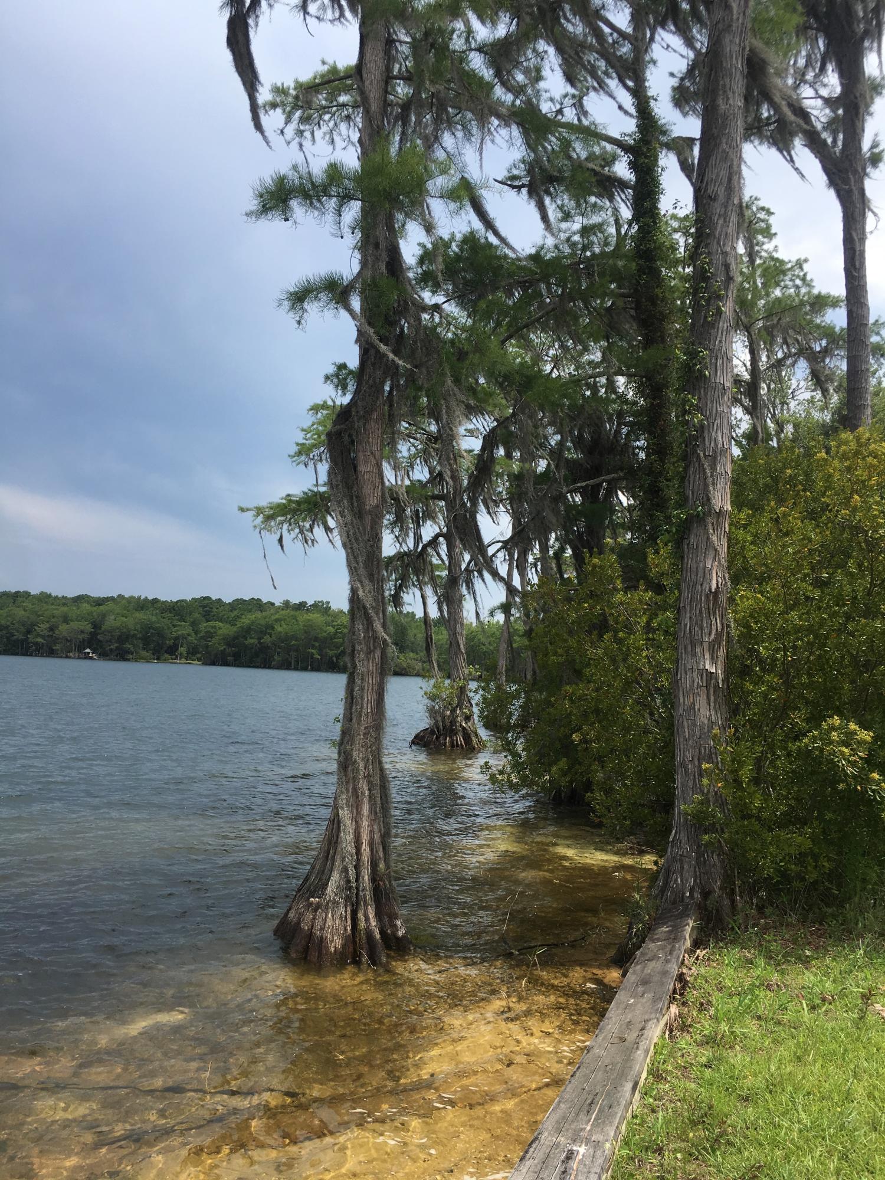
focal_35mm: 29
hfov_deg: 48.2
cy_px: 590
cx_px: 442
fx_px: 989
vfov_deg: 61.7
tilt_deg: +6.5
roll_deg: -2.5
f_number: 2.2
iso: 25
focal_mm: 4.15
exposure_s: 1/1261
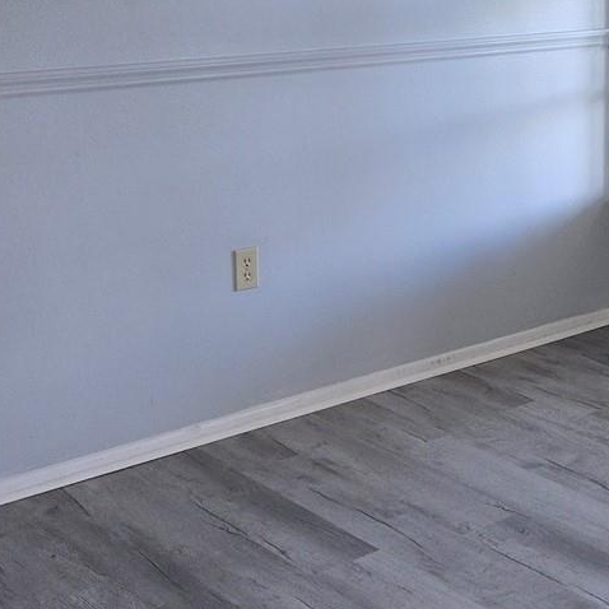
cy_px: 226
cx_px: 638
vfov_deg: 25.3
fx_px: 1353
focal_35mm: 68
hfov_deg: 24.0
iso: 100
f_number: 1.8
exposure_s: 1/30
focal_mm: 5.4
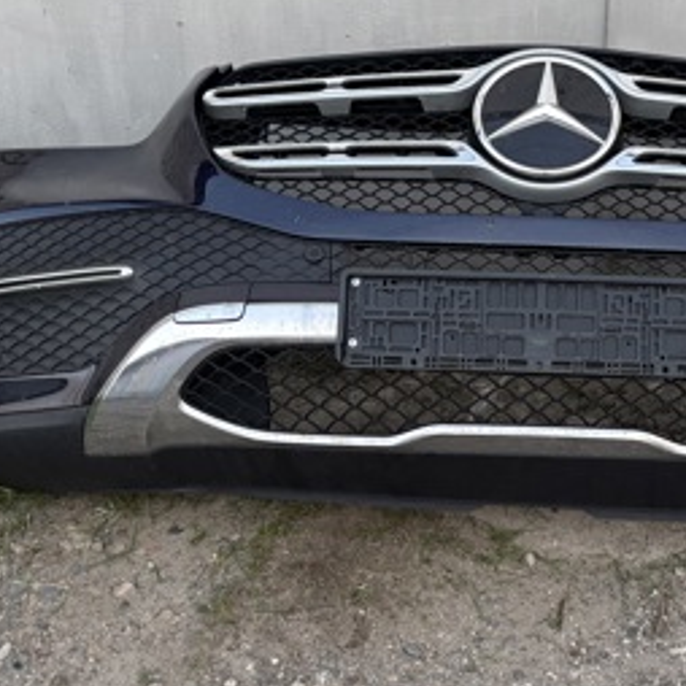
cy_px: 413
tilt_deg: -32.6
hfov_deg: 29.1
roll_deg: -0.6
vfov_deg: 29.5
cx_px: 519
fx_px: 1300
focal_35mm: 58
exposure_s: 1/60
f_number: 1.6
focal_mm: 5.96
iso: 200
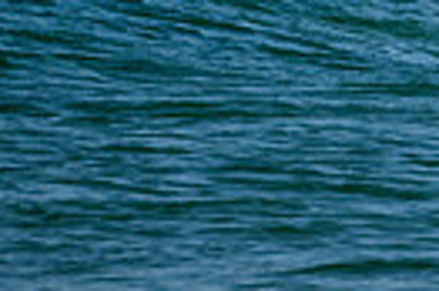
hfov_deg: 0.6
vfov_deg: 0.4
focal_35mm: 3552
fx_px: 43260
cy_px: -239
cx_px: 777
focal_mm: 800
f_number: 11
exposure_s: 1/2000
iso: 1100
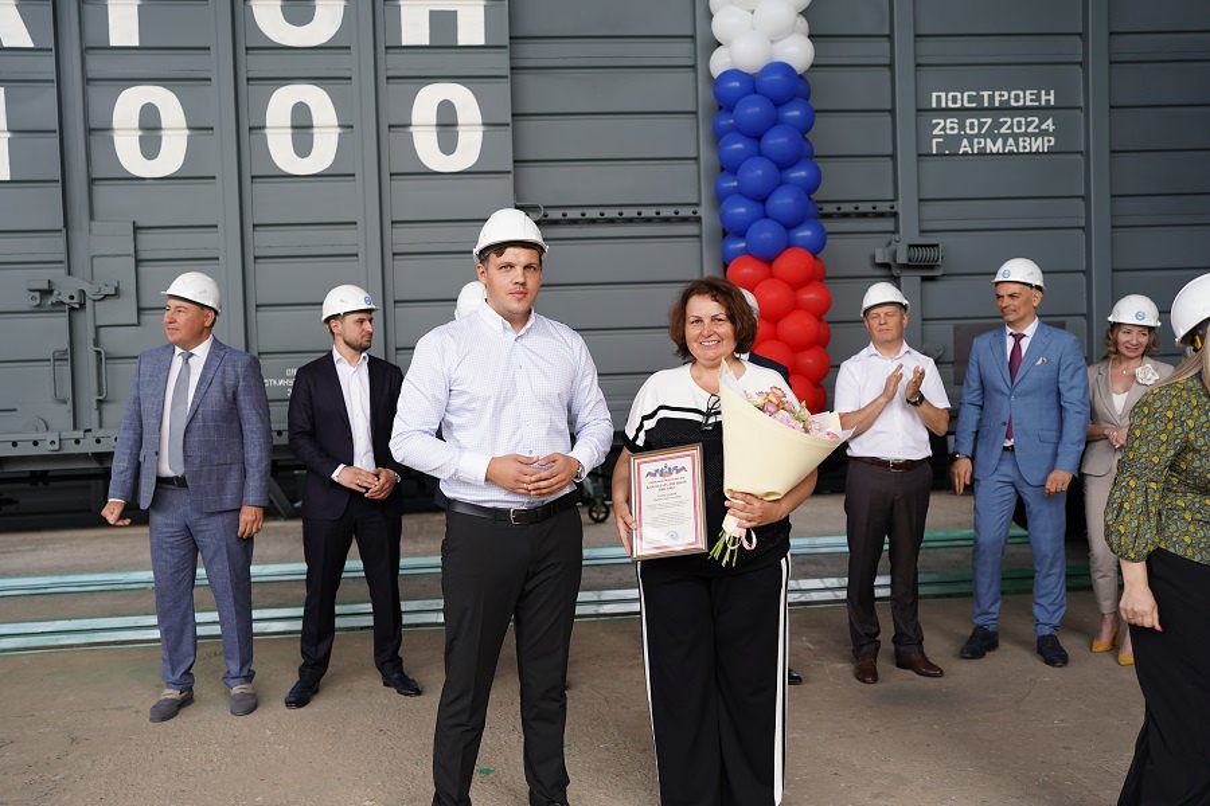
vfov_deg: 37.9
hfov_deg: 54.4
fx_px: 1176
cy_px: 403
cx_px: 605
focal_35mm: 35
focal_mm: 35
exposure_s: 1/400
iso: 100
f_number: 2.2
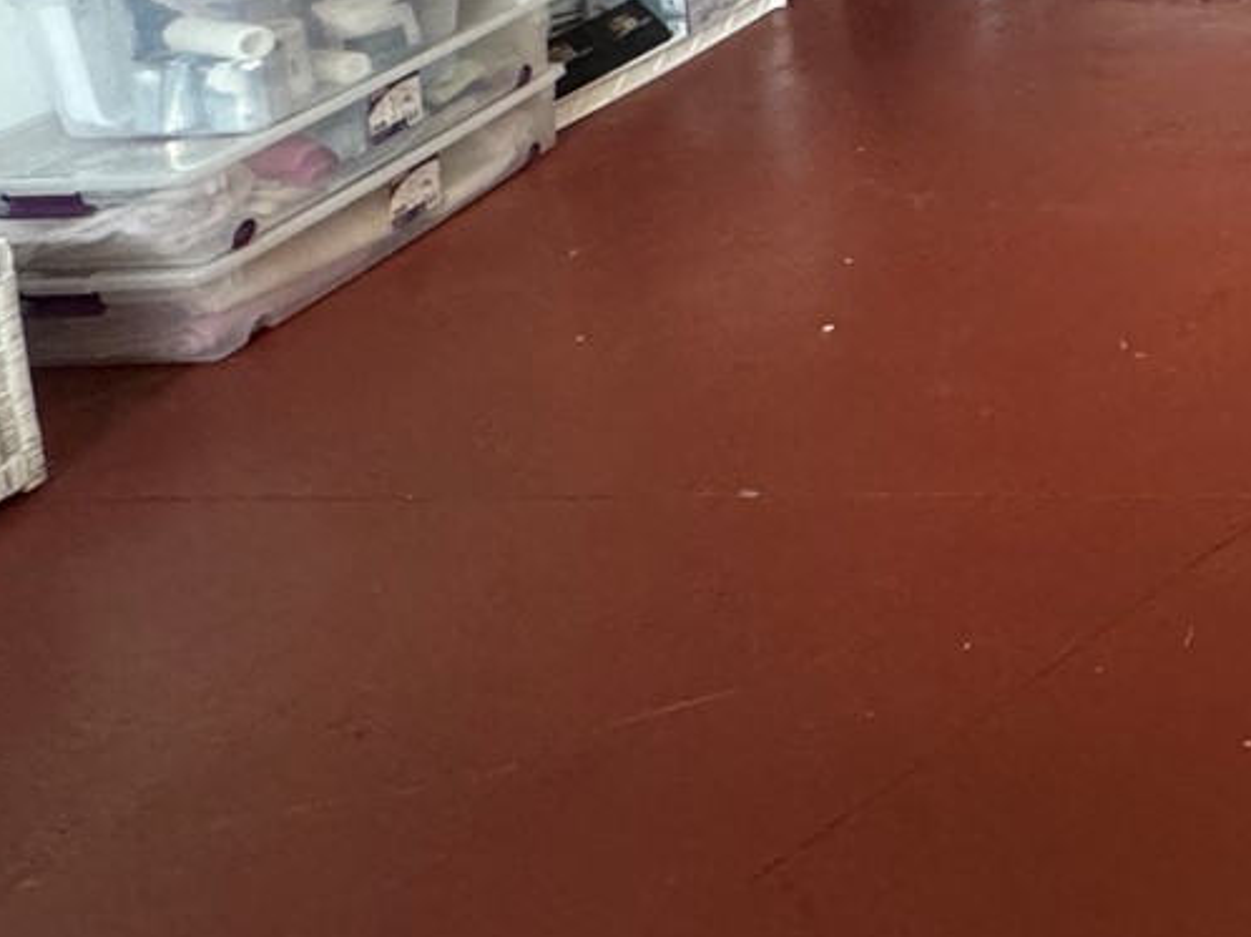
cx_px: 1738
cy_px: -311
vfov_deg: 26.7
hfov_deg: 30.2
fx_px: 1625
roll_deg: +0.5
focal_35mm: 45
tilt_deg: -8.7
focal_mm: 2.22
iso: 400
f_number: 2.2
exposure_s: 1/60
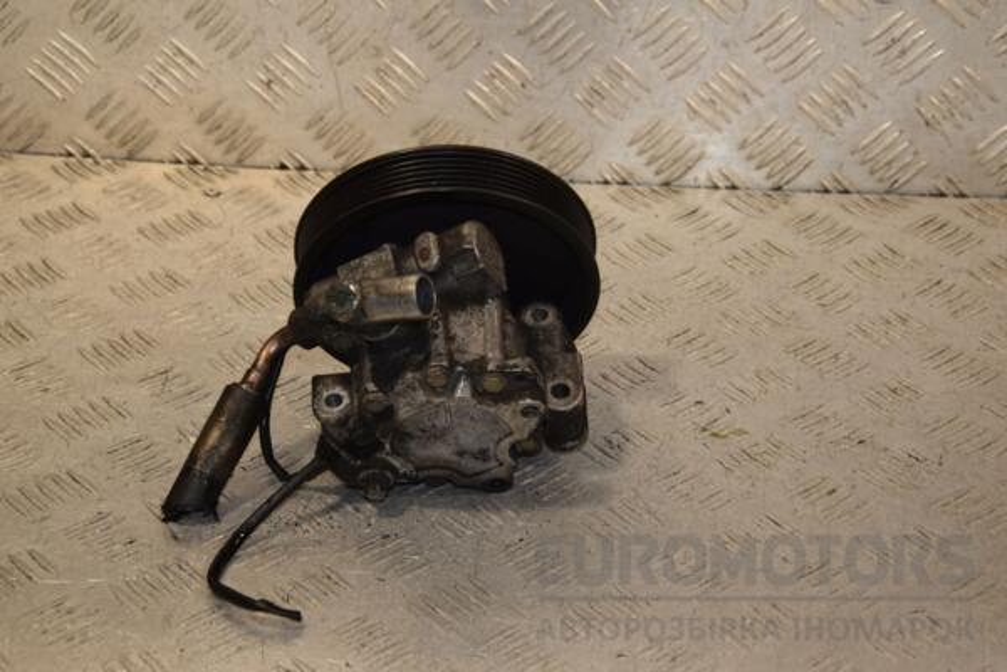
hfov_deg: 26.0
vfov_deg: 17.5
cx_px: 504
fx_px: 2182
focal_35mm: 78
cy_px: 336
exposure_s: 1/200
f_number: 7.1
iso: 800
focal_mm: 52
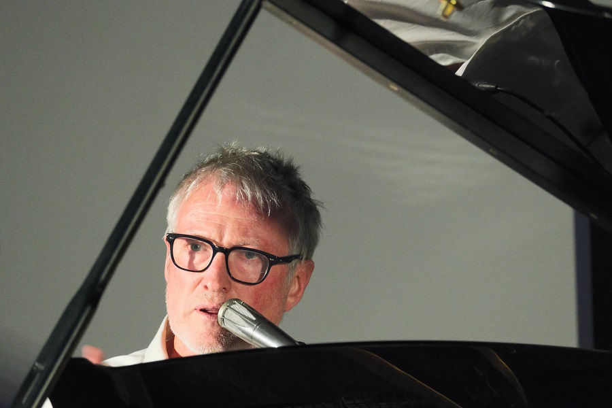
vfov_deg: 2.6
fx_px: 9162
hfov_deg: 3.8
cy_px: 204
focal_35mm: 539
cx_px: 306
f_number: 6.4
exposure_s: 1/100
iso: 10000
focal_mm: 359.6
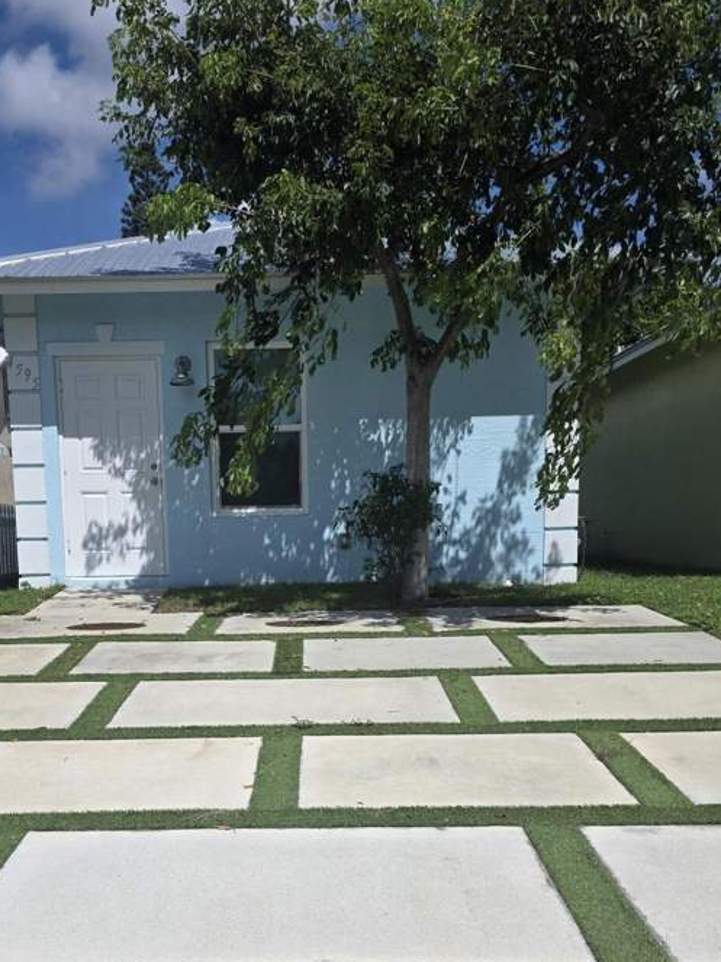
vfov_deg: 49.2
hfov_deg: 38.5
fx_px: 1028
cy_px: 650
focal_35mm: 37
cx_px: 297
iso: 40
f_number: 1.7
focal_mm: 6.3
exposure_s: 1/7944
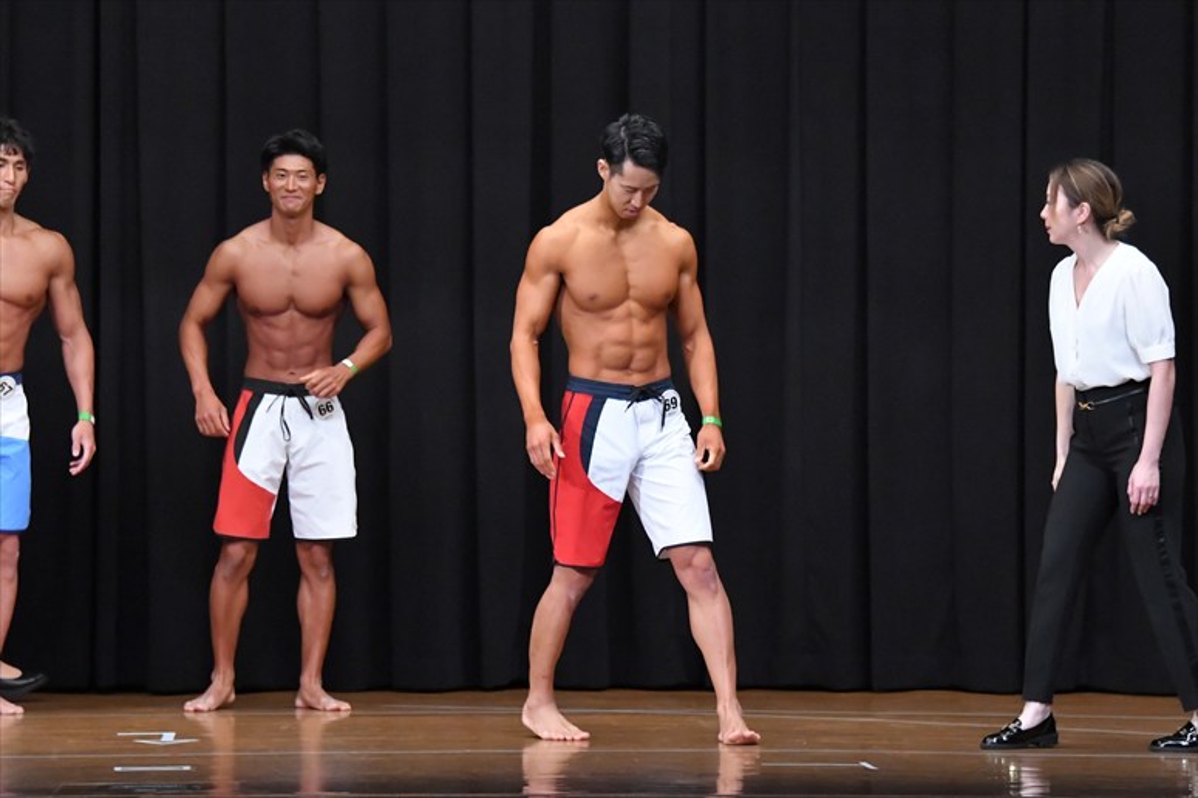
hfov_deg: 10.2
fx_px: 6719
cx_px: 599
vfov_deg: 6.8
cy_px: 399
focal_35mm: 202
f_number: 5.6
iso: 8000
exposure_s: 1/400
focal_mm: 135
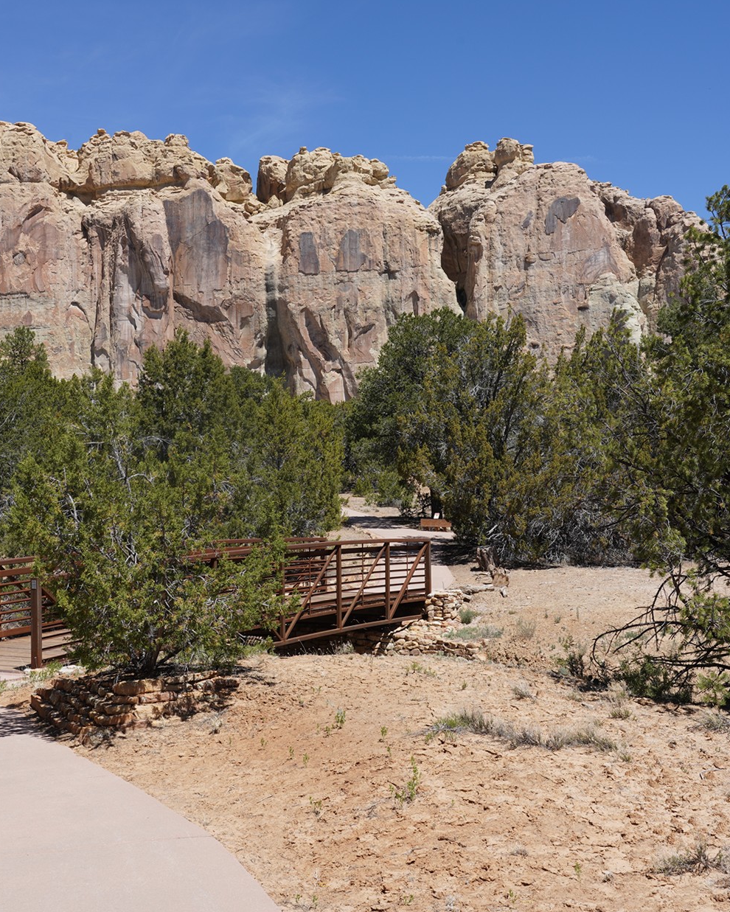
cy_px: 448
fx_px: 1188
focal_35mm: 44
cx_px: 351
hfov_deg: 34.2
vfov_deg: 42.0
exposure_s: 1/80
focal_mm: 29
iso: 100
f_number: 16
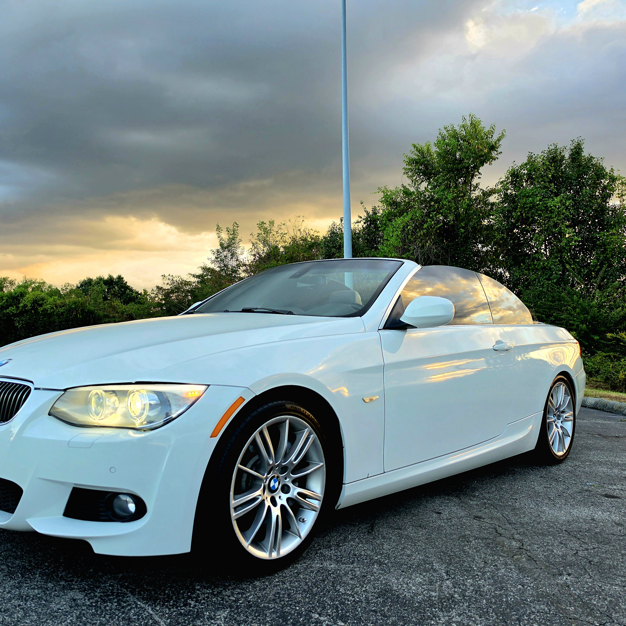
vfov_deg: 57.3
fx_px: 573
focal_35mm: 28
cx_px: 270
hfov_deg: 57.1
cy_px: 316
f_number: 1.4
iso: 10
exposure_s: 1/67.6
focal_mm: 6.5
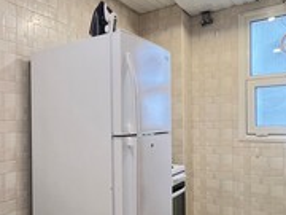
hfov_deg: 53.0
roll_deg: +0.3
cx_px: 74
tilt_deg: +0.2
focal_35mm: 33
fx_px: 273
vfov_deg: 42.8
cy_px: 123
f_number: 1.8
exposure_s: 1/50
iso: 200
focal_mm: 1.57
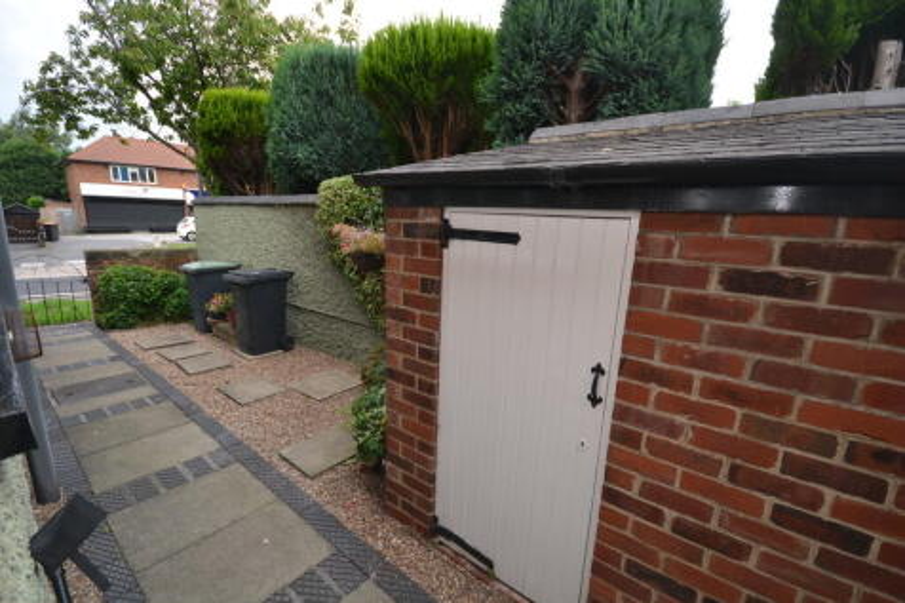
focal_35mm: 15
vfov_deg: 77.3
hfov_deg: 100.4
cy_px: 302
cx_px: 452
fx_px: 377
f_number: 5.6
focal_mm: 10
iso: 160
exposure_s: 1/125
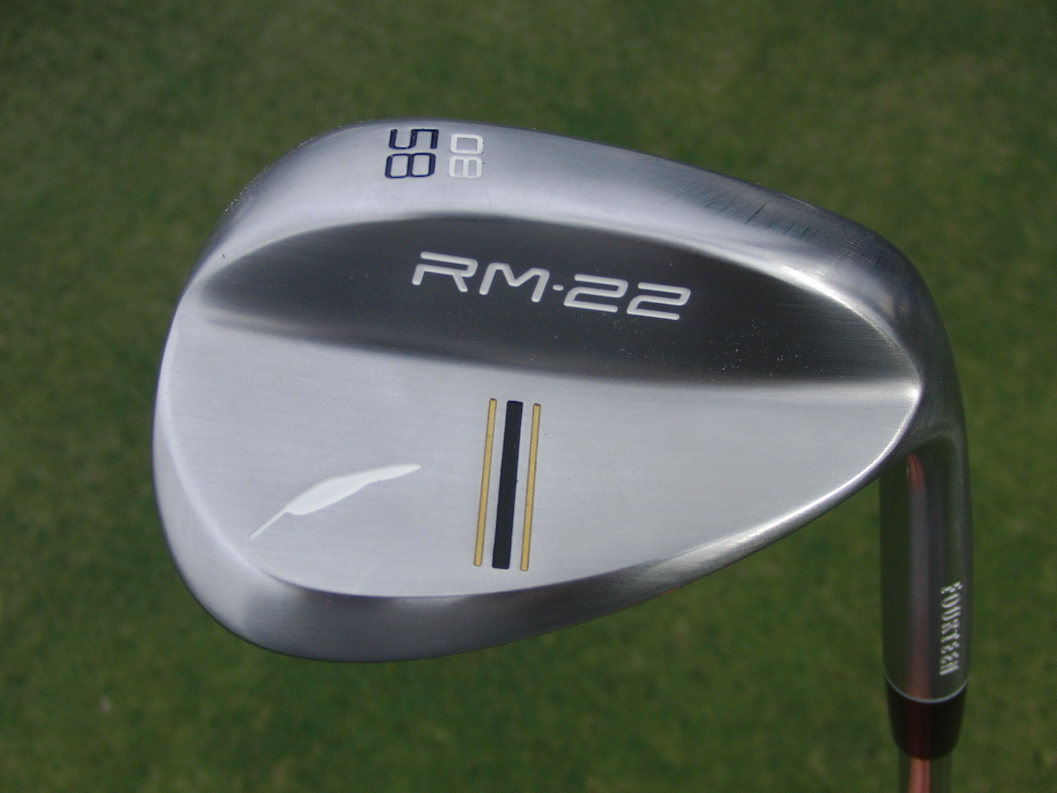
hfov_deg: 50.1
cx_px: 528
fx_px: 1130
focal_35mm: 37
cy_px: 396
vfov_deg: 38.7
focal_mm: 6.42
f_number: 3.6
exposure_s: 1/640
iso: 100
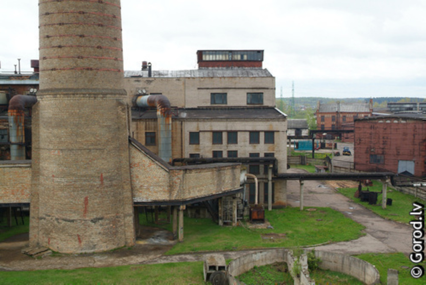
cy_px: 142
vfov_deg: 30.6
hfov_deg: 44.4
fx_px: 522
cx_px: 213
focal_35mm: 44
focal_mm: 29
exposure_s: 1/60
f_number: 8
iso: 200
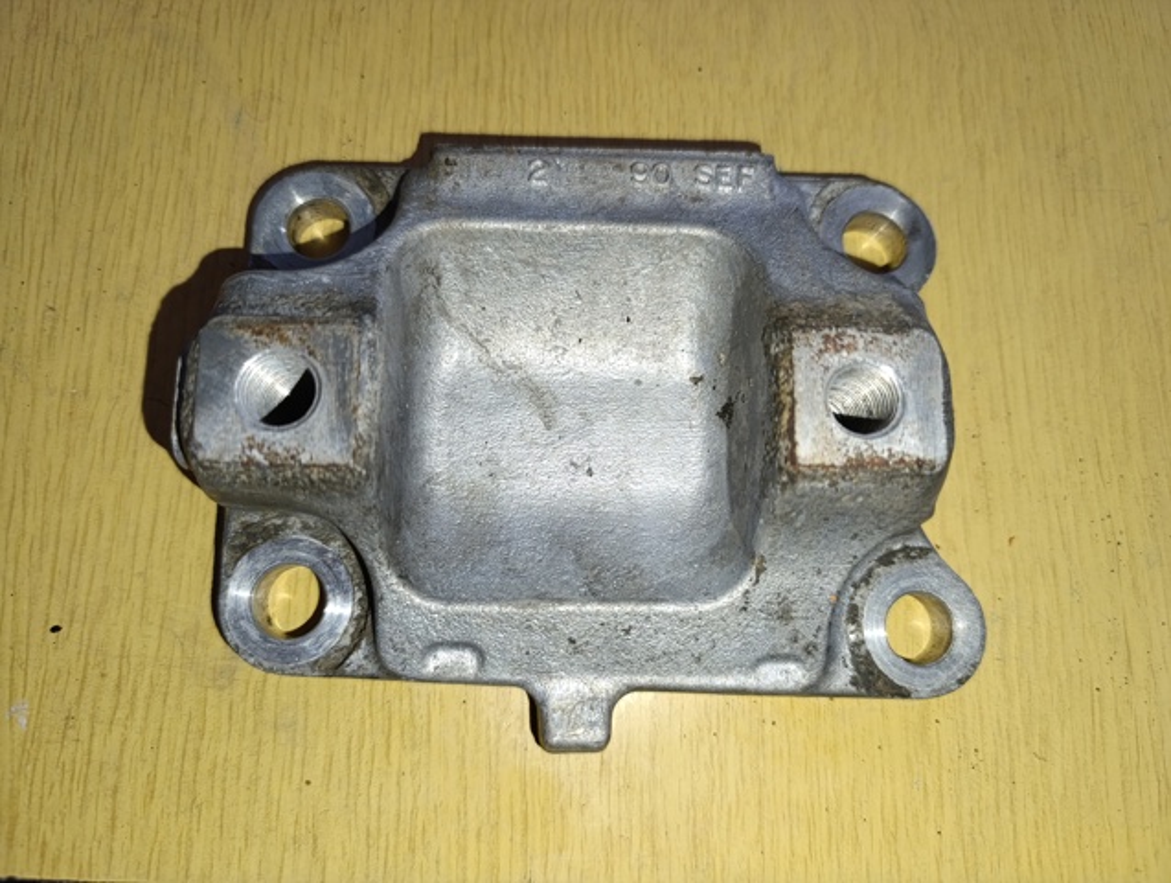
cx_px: 586
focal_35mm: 23
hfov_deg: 73.8
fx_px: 779
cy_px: 442
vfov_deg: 59.0
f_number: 1.6
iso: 320
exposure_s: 1/100
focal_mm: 6.14
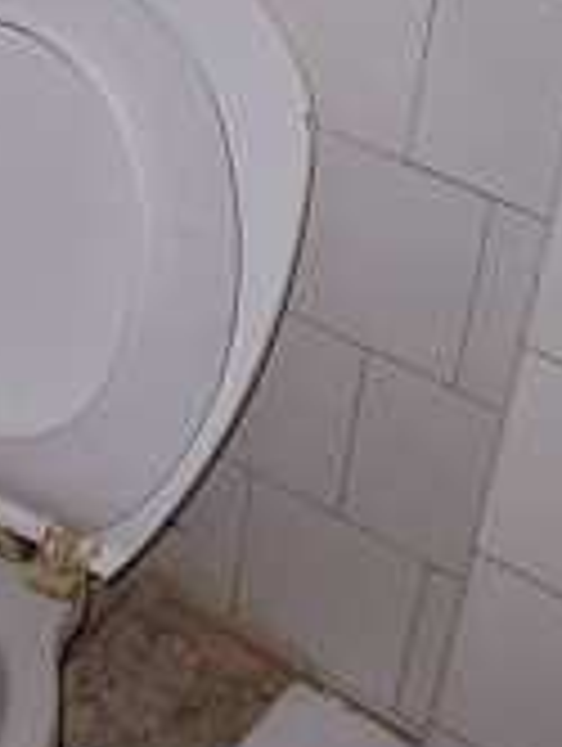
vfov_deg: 21.2
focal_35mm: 92
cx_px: -142
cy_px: 243
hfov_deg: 15.4
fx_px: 1986
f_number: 2.7
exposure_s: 1/60
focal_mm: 5.6
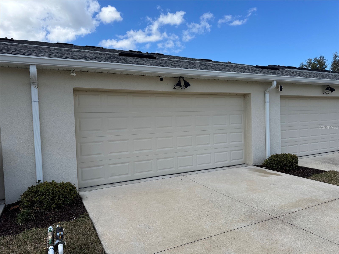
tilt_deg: -1.2
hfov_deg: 71.6
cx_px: 170
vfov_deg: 56.8
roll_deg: +2.1
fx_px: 235
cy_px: 127
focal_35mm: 24
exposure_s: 1/4310
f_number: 1.78
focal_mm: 6.76
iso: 80
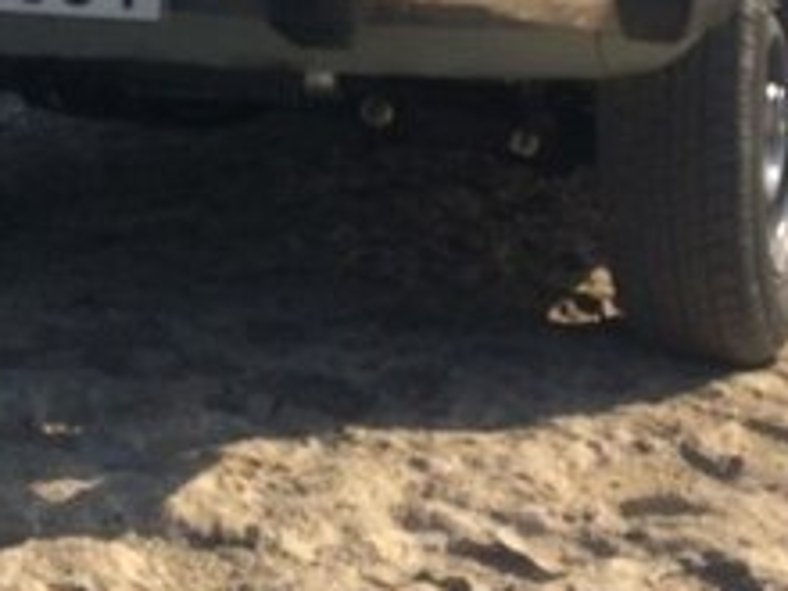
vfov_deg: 15.9
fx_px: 1980
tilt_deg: -11.4
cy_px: -238
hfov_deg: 22.2
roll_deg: -0.6
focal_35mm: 87
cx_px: 140
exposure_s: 1/2415
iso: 32
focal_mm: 4.15
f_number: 2.2
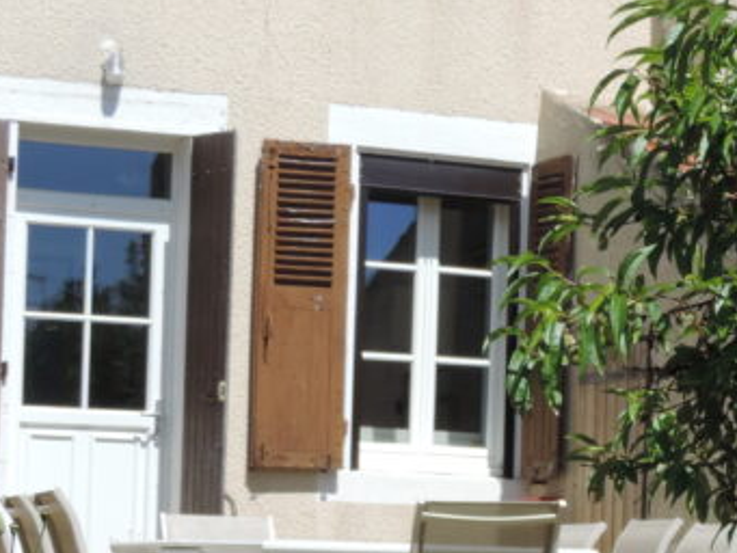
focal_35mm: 141
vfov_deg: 10.5
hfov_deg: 13.8
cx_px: 676
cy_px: 501
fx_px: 3003
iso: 80
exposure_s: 1/800
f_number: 3.5
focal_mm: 8.3
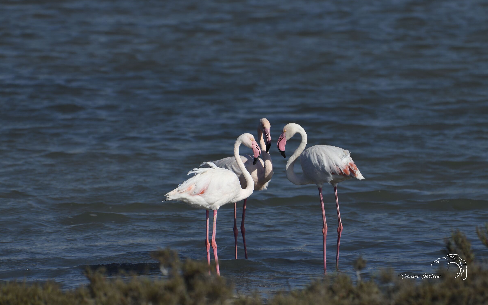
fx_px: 7474
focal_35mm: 562
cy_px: 159
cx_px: 244
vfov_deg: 2.3
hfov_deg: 3.7
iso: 400
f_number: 8
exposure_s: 1/3200
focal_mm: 550
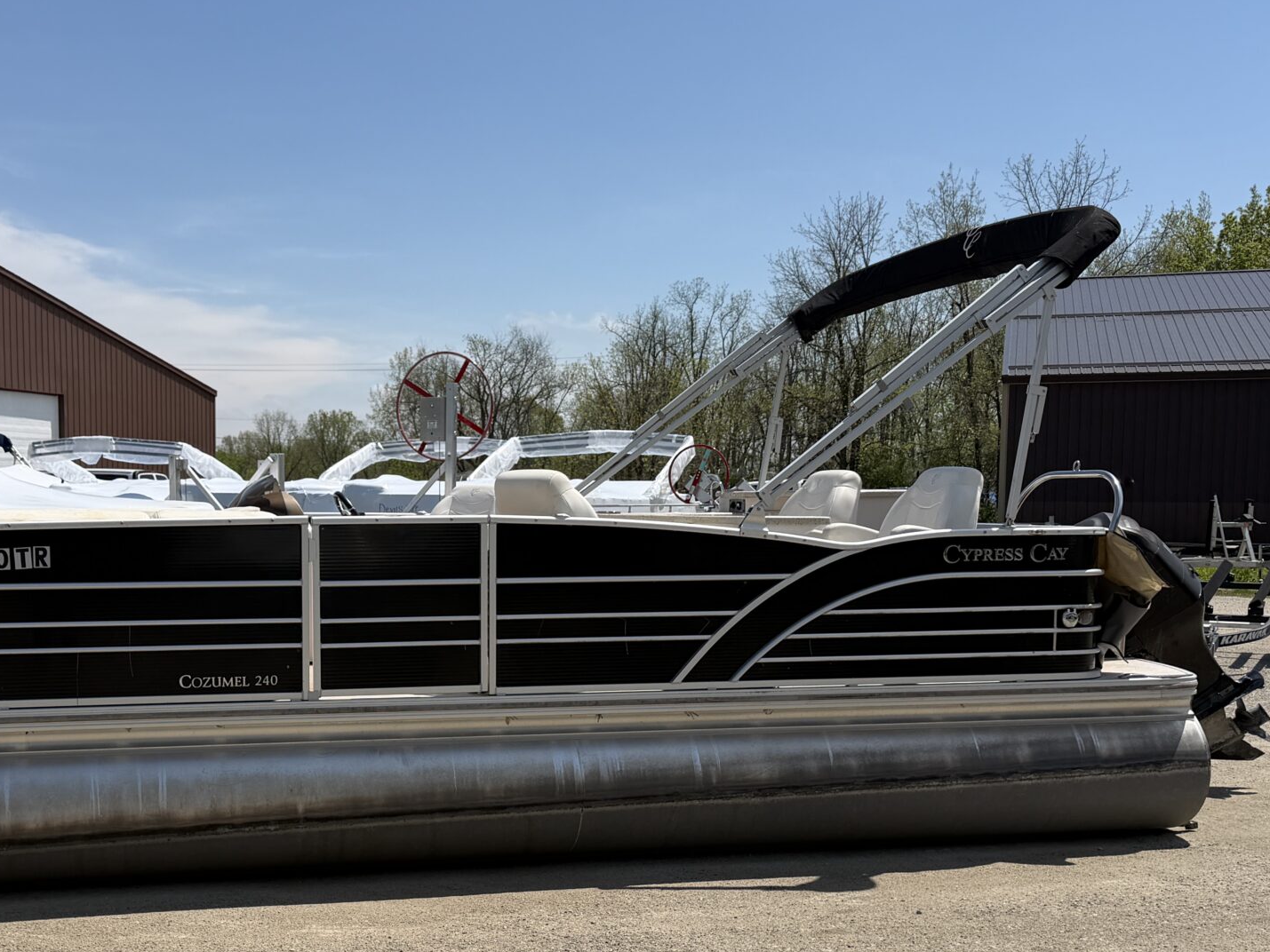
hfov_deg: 43.0
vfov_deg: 33.4
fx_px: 1578
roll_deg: -0.1
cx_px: 388
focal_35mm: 43
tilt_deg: -4.9
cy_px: 622
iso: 80
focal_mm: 6.76
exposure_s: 1/7353
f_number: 1.78
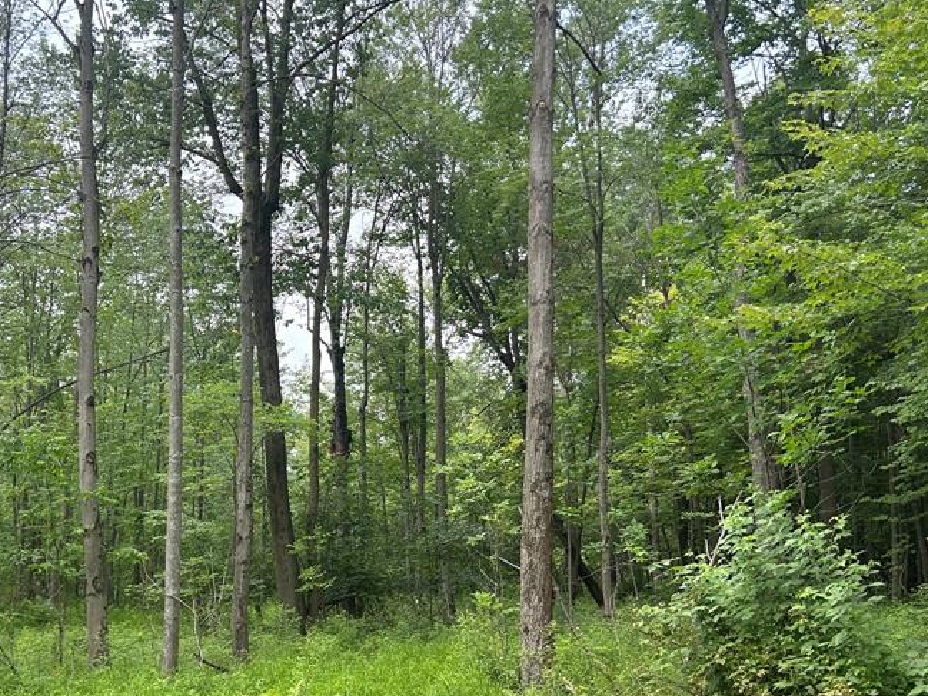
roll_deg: +0.9
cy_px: 472
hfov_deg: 45.5
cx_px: 363
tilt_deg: +4.3
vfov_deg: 34.8
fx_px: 1099
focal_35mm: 41
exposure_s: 1/666
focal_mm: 5.7
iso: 50
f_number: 1.5
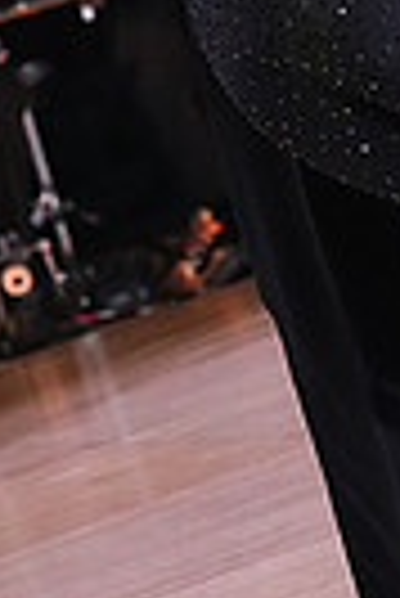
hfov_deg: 3.5
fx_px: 6516
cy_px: -225
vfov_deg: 5.2
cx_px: 357
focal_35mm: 392
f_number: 5
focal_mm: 90
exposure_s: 1/400
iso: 8000
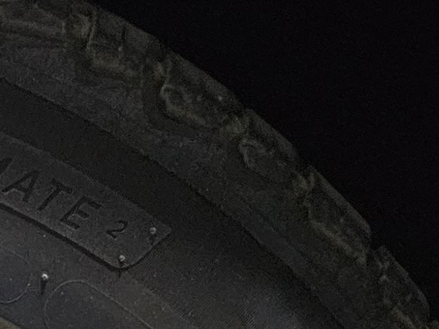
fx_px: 1636
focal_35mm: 129
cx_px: -379
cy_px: 876
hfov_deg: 13.5
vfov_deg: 9.7
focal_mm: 5.4
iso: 640
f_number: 1.8
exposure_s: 1/40
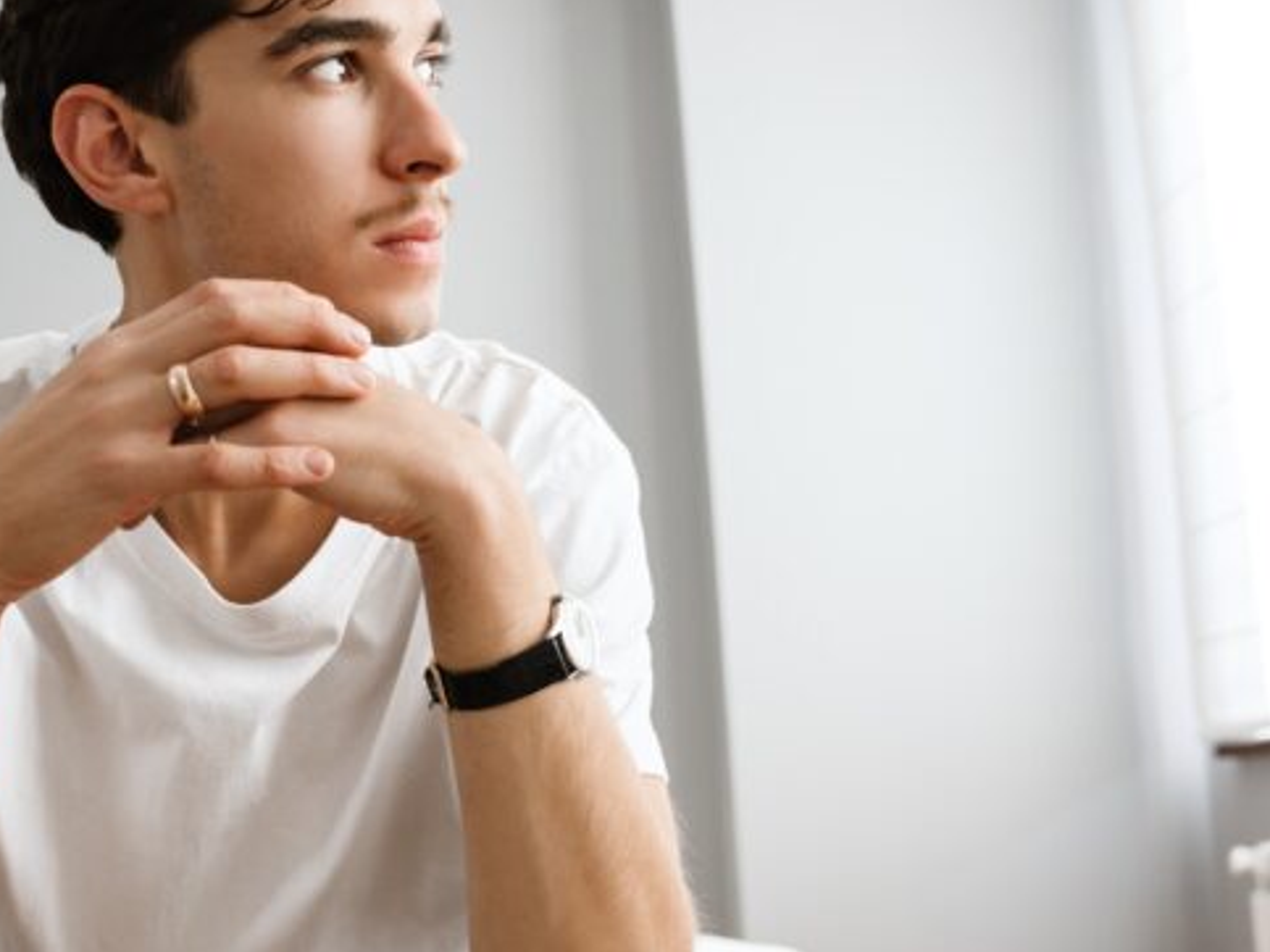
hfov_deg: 34.8
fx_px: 2017
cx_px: 481
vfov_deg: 26.5
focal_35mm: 55
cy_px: 536
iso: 800
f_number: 2.8
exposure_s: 1/250
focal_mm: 24
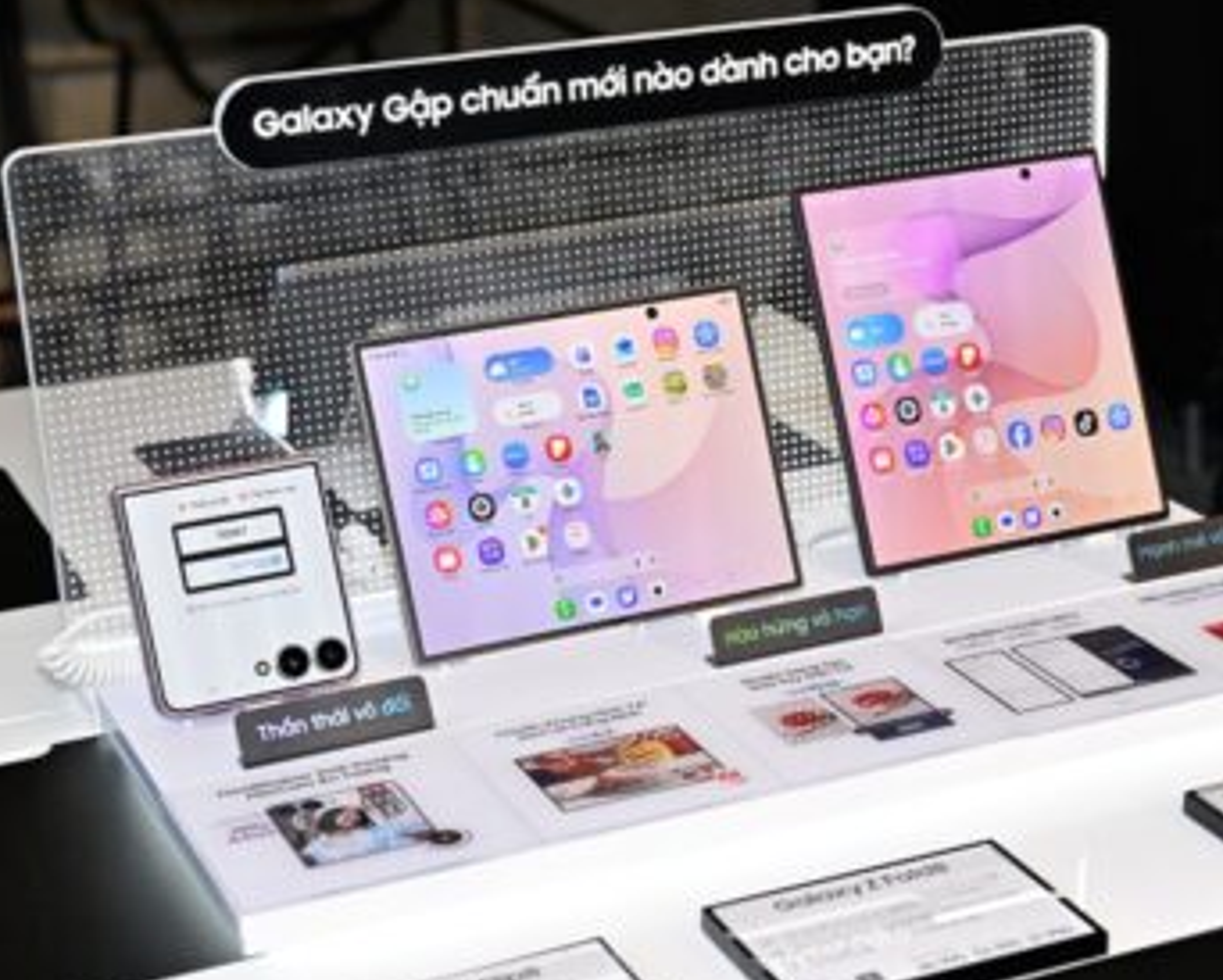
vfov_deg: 20.6
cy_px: 687
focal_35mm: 74
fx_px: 2680
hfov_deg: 25.6
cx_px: 755
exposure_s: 1/125
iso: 400
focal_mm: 45
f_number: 5.6
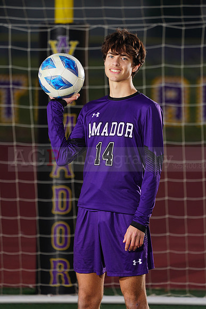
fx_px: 3122
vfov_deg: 5.7
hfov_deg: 3.8
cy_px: 154
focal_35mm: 364
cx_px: 103
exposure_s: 1/200
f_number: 7.1
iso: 200
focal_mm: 364
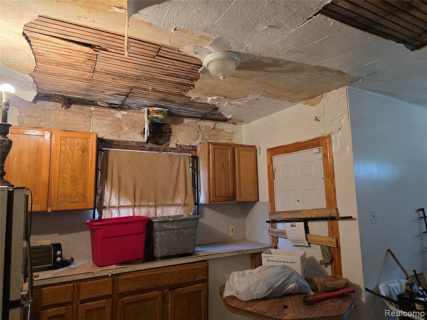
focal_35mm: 23
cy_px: 160
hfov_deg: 73.9
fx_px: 284
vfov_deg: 58.9
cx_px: 214
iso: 500
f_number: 1.7
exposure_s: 1/120
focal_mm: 6.3
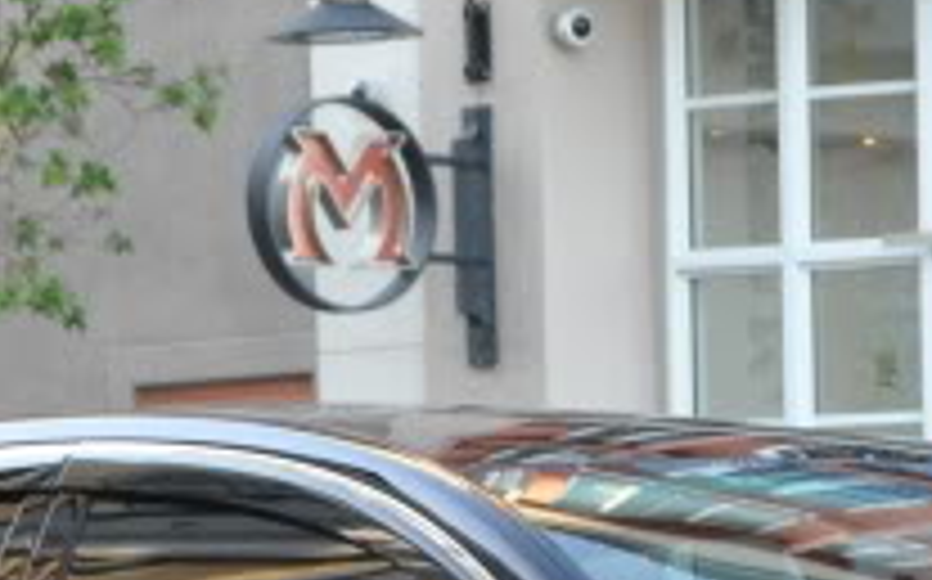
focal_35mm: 235
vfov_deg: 5.6
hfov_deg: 8.9
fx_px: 5952
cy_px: 670
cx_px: 1000
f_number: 7.1
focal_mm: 31
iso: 1000
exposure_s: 1/160
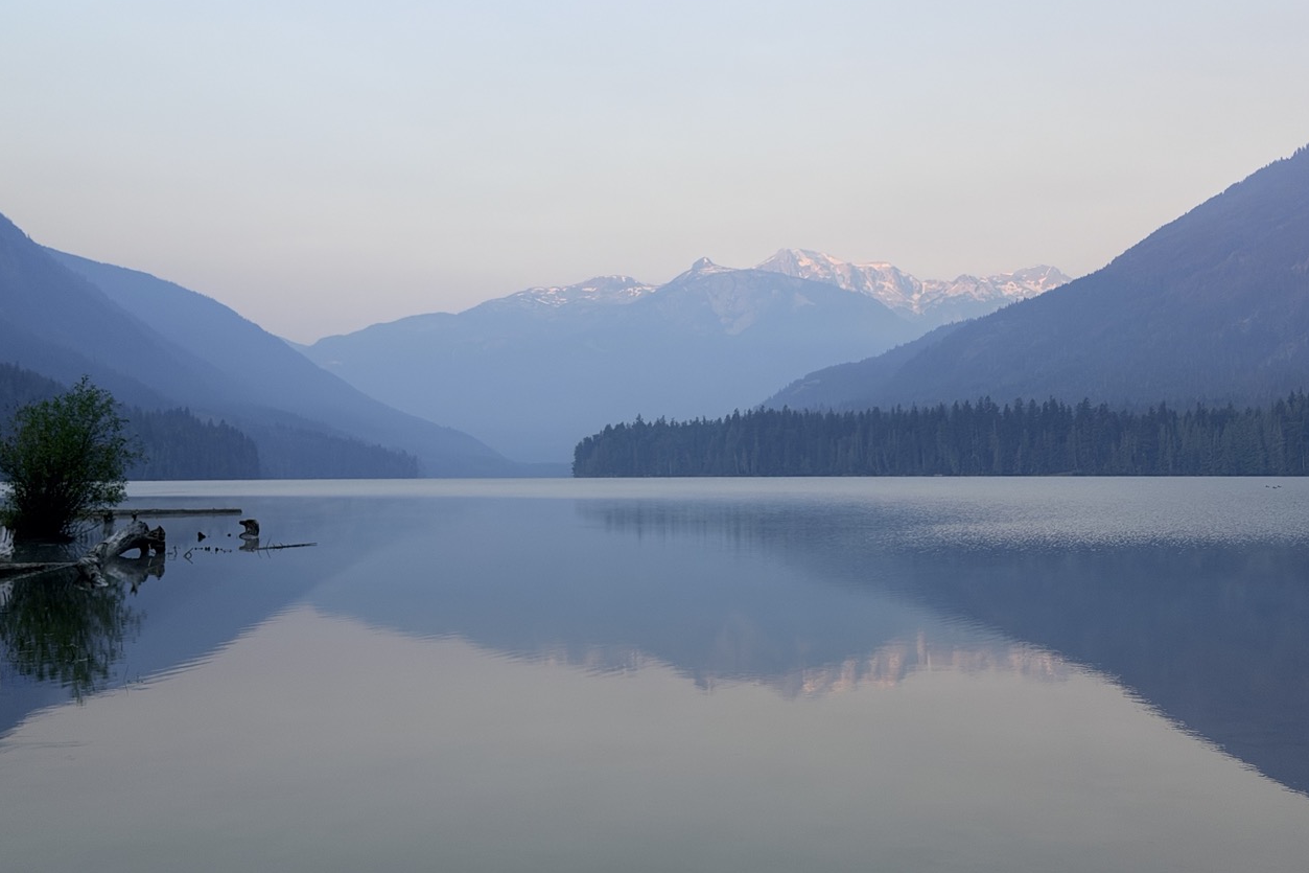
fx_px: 1854
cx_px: 650
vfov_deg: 26.5
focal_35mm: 51
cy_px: 382
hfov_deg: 38.9
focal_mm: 6.76
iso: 64
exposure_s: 1/794
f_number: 1.78
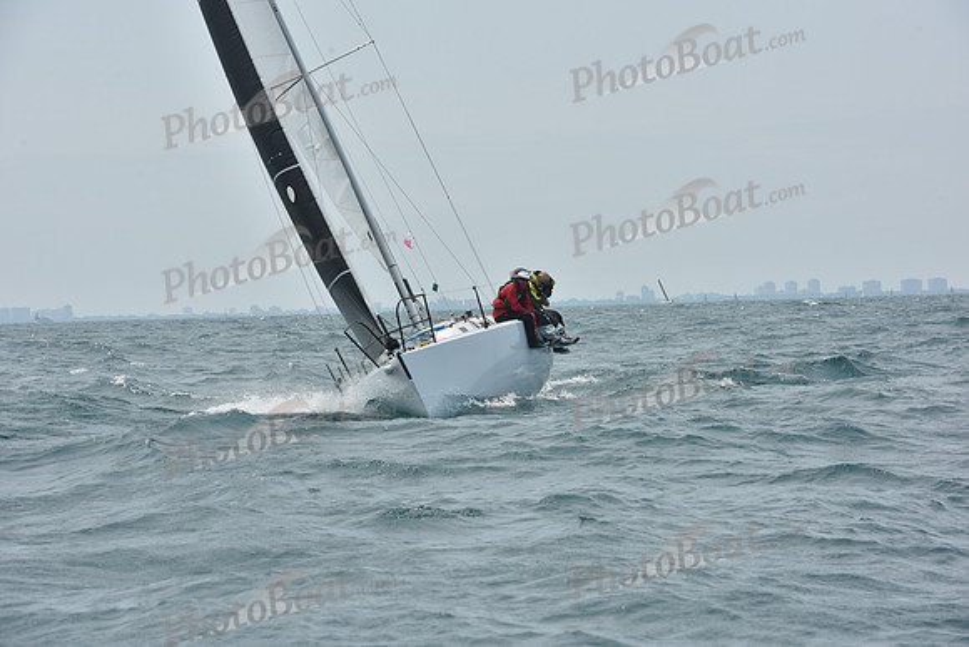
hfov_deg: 15.2
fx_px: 3634
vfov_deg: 10.2
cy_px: 324
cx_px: 484
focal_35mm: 135
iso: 250
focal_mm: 135
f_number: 11
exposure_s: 1/800
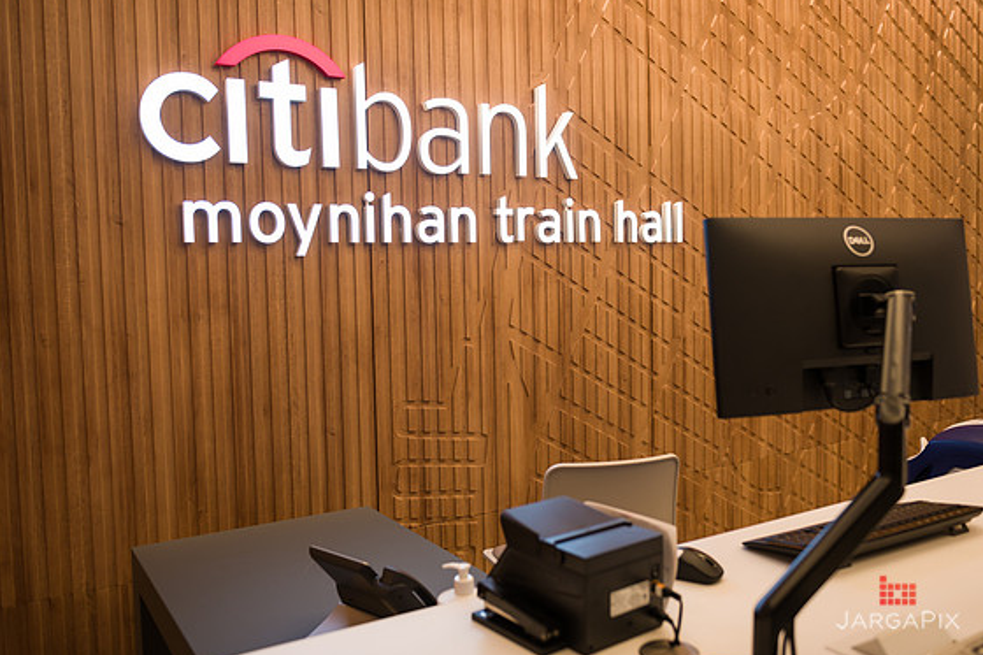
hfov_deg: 60.3
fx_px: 846
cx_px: 517
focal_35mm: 31
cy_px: 322
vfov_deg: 42.3
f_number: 4
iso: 400
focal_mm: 28
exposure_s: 1/320
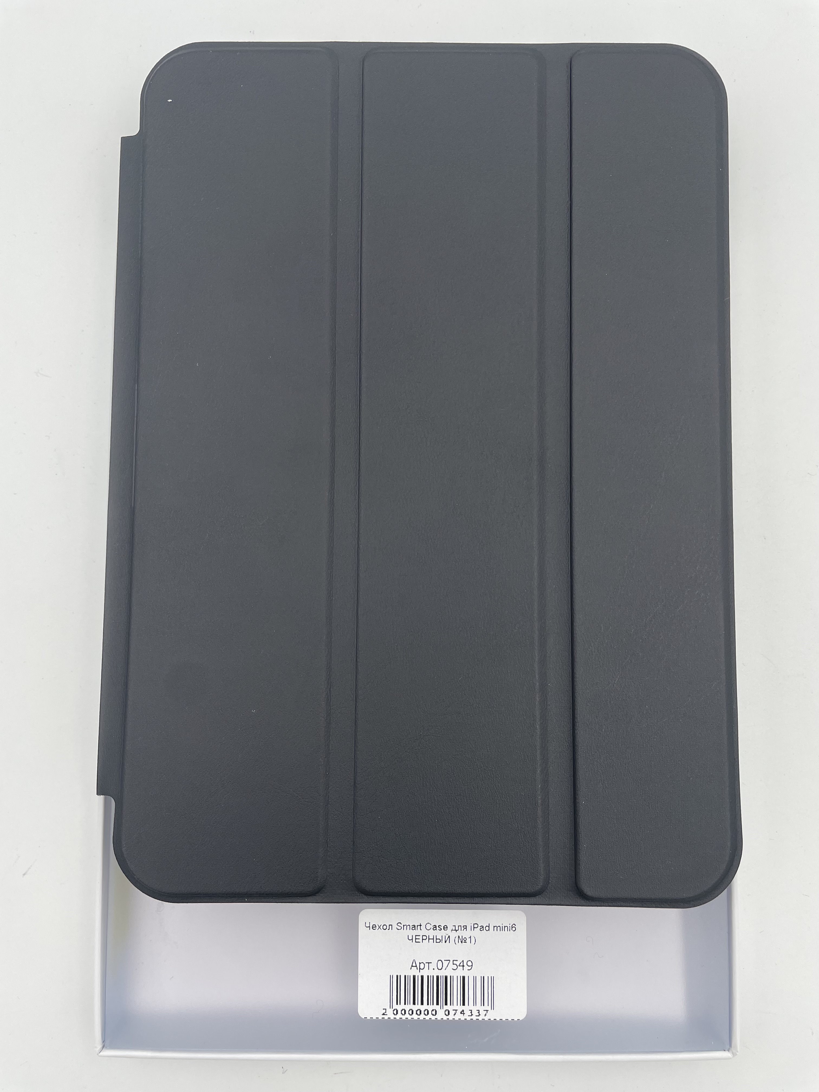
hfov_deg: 53.1
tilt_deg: -87.9
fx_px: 820
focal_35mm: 26
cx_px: 410
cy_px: 546
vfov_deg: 67.3
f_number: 1.6
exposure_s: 1/615
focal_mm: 4.2
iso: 32
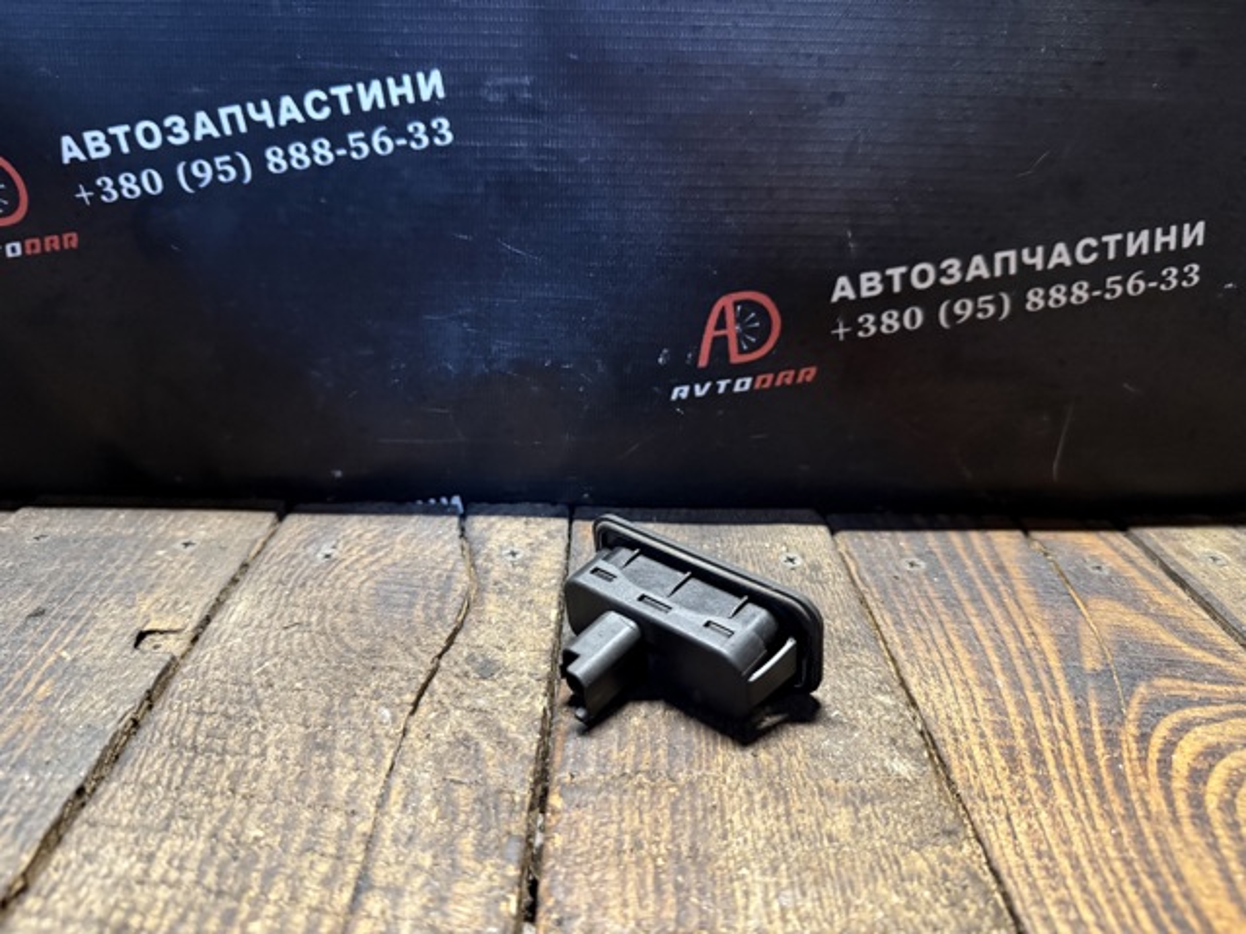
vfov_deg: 56.8
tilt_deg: -20.8
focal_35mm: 24
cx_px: 623
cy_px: 467
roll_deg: -1.1
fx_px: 864
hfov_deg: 71.6
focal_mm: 6.76
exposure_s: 1/33
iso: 800
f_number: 1.78
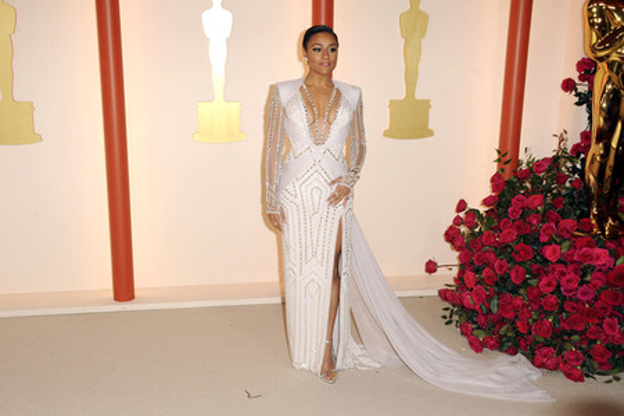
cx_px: 312
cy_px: 208
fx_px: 693
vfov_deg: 33.4
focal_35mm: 40
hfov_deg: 48.5
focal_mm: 40
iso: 1600
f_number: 7.1
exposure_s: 1/200
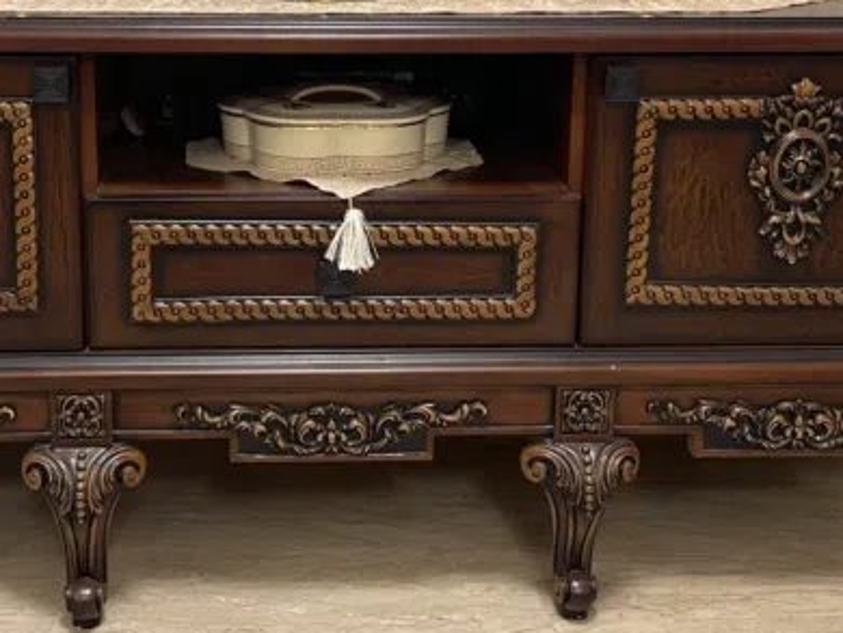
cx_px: 311
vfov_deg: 34.8
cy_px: 199
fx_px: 999
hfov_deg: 45.3
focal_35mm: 41
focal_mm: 5.1
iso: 400
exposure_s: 1/50
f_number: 1.6
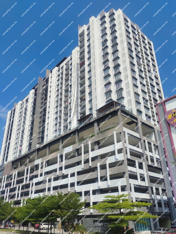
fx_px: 169
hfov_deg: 54.9
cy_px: 117
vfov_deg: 69.4
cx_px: 88
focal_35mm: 25
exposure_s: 1/1597
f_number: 1.89
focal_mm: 5.42
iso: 50
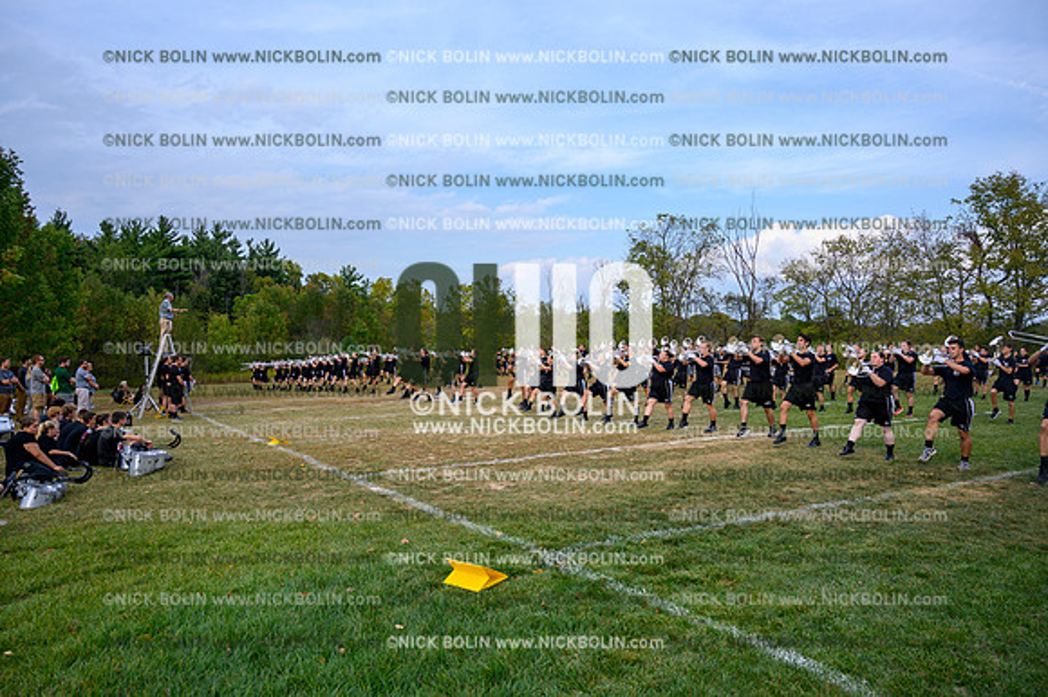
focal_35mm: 26
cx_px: 524
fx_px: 771
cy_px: 348
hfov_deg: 68.4
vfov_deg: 48.7
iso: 200
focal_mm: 26.5
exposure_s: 1/800
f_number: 4.5
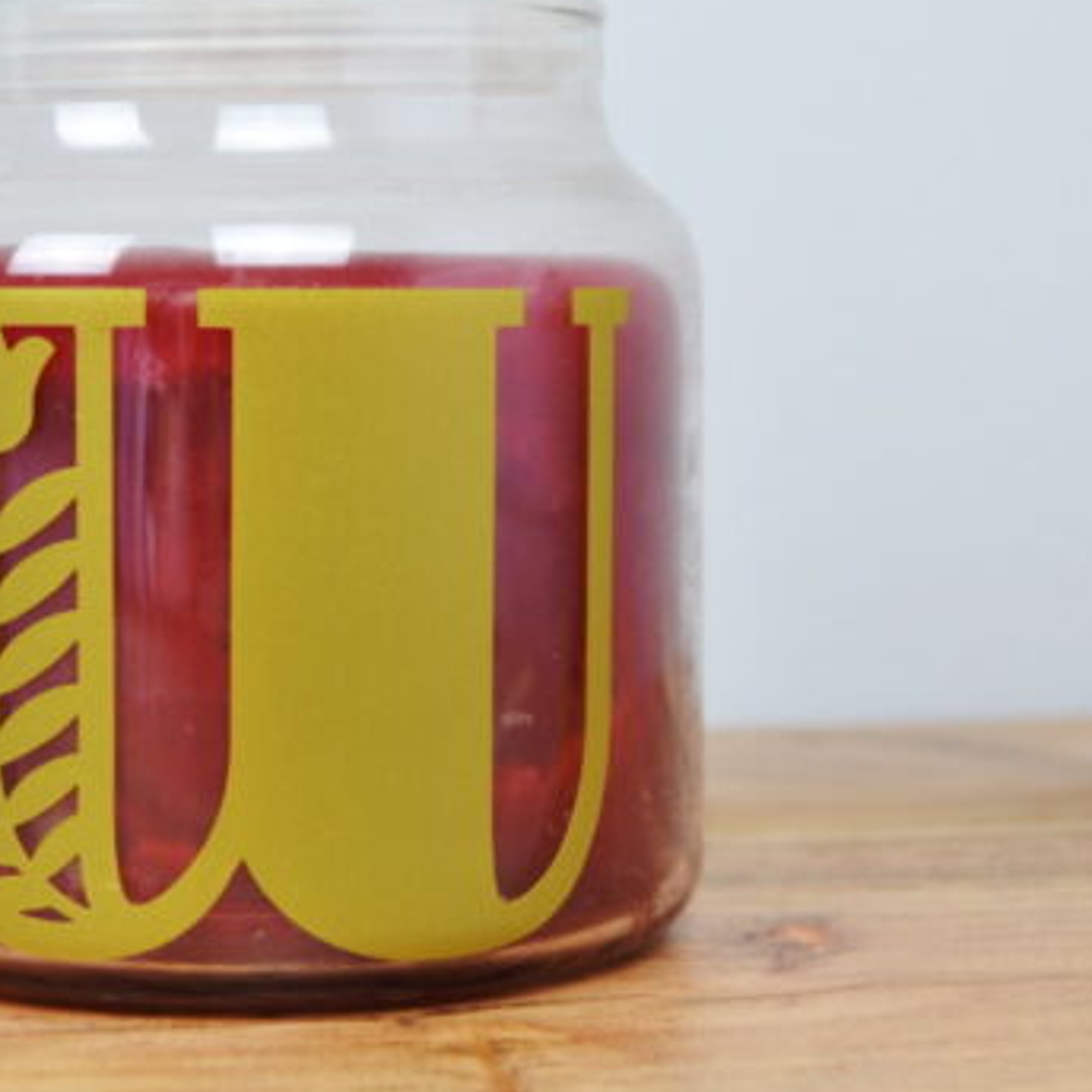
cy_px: 435
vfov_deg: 19.1
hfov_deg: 18.9
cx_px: 248
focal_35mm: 91
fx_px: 3248
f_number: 5.6
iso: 400
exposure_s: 1/50
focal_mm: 32
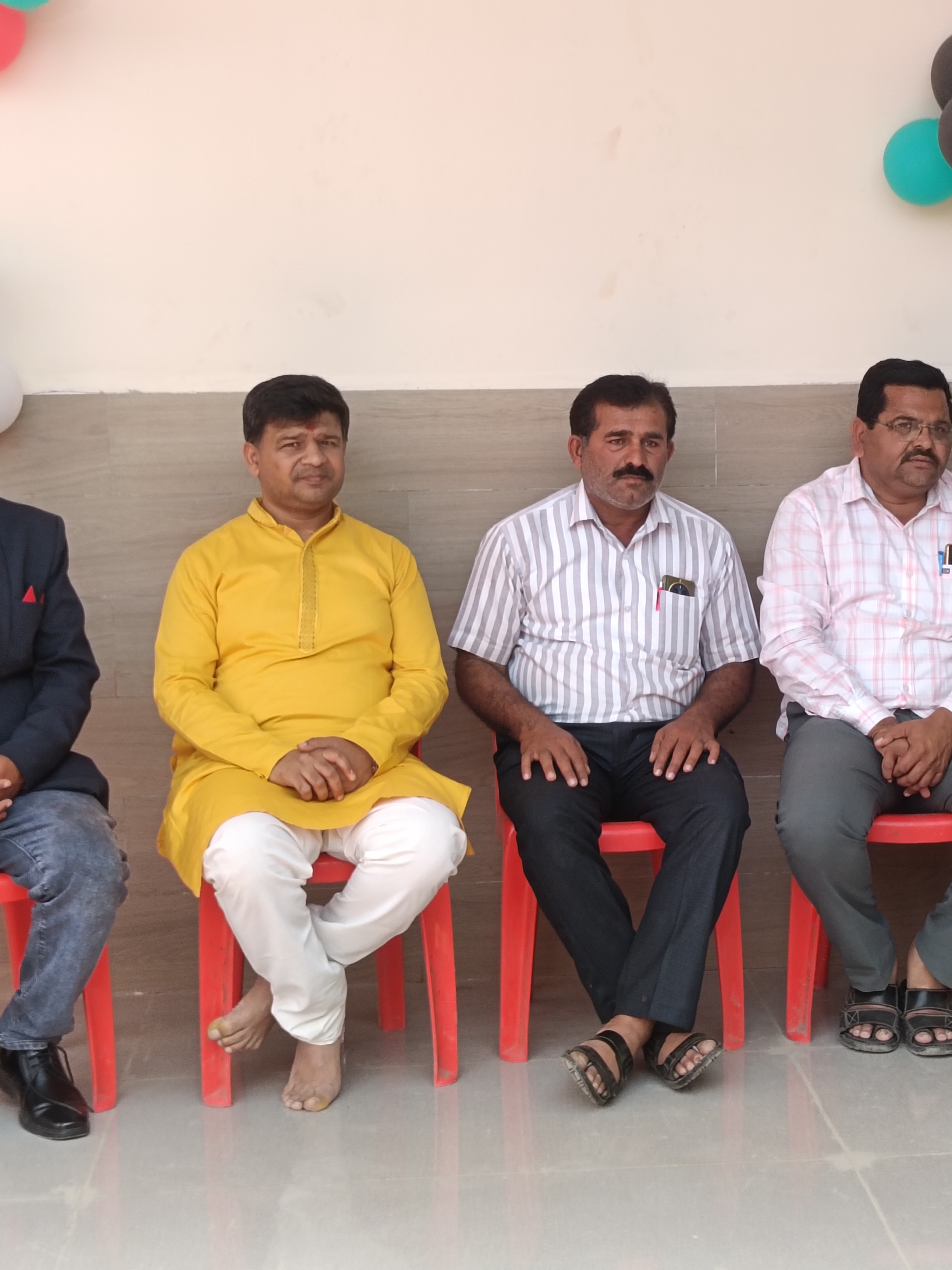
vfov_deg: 29.0
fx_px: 2457
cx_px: 669
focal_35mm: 67
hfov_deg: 21.8
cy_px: 633
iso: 158
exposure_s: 1/100
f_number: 1.7
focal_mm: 4.7
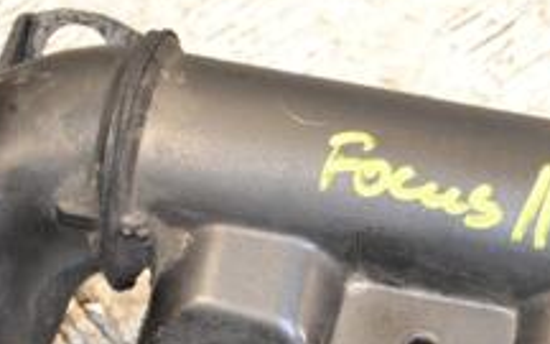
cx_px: 456
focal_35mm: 191
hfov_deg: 10.9
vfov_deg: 6.8
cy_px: 354
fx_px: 2869
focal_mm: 45
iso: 800
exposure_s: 1/80
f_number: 4.8
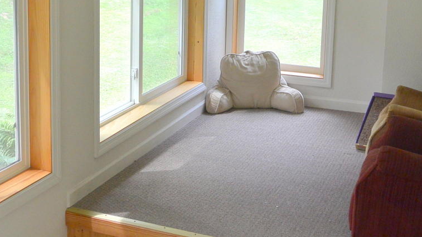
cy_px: 24
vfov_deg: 20.0
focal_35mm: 59
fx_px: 660
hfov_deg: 35.3
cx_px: 165
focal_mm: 14
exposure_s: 1/80
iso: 400
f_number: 4
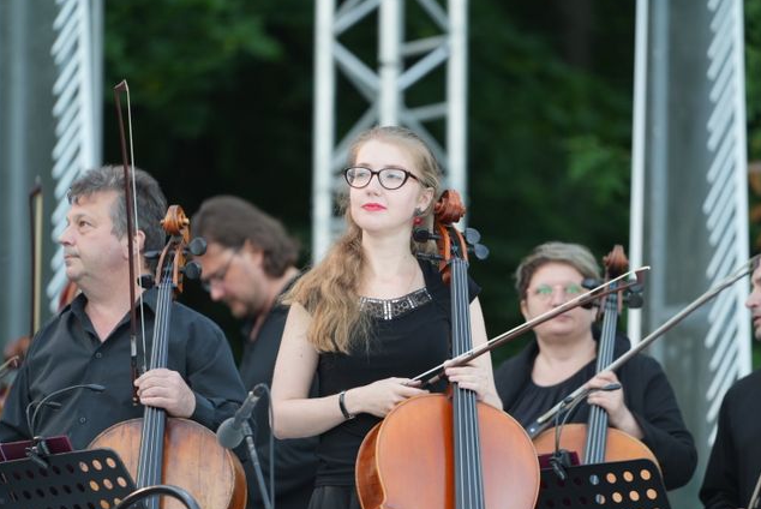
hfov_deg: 9.3
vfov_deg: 6.3
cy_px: 265
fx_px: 4655
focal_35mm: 220
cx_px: 375
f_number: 2.8
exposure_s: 1/200
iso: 800
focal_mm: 200
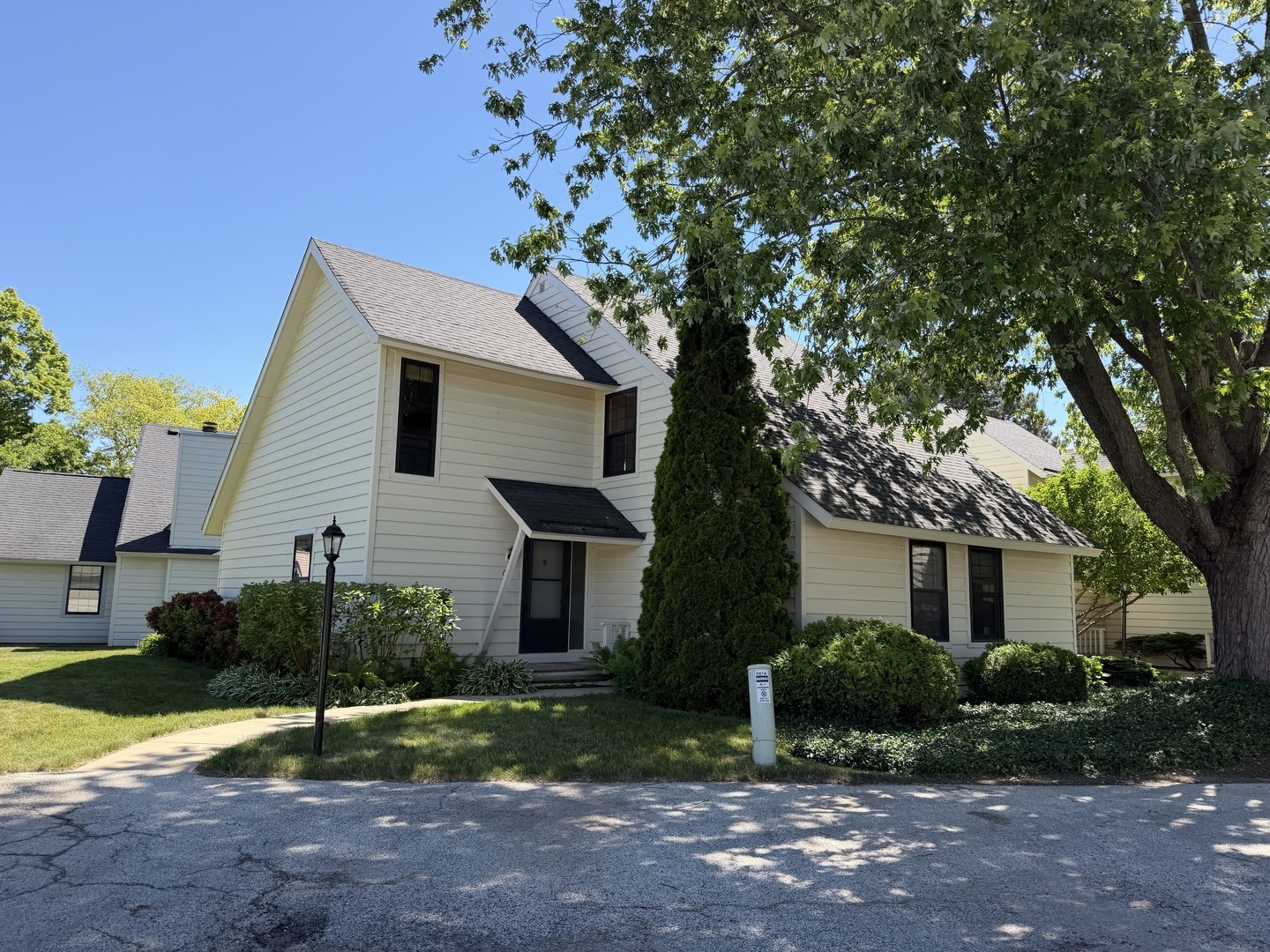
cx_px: 635
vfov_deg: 56.8
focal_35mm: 24
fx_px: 881
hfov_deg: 71.6
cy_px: 476
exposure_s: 1/1901
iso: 80
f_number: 1.78
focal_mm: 6.76
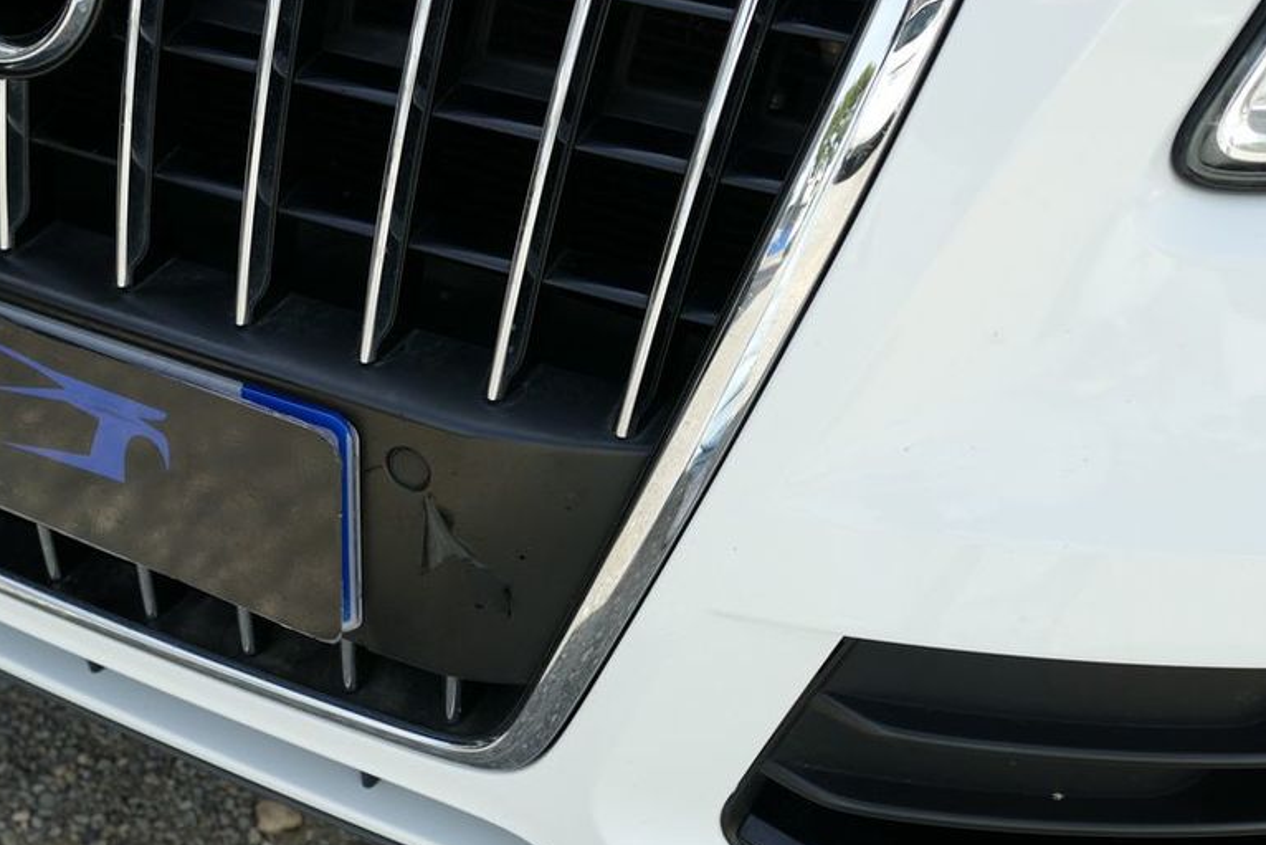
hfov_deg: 41.6
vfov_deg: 28.6
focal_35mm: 47
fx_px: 1653
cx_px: 468
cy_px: 479
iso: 125
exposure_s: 1/640
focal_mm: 13.16
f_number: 3.1
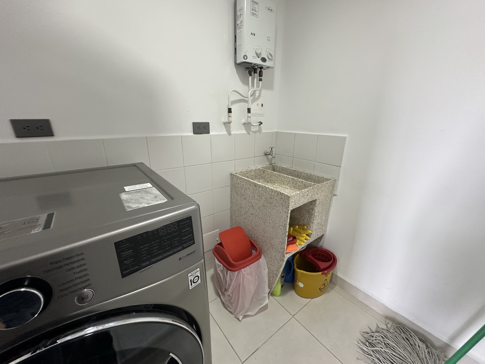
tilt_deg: -13.3
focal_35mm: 14
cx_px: 242
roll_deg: +0.1
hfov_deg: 102.1
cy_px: 182
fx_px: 196
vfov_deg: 85.7
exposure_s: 1/60
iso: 160
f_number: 2.2
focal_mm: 2.22
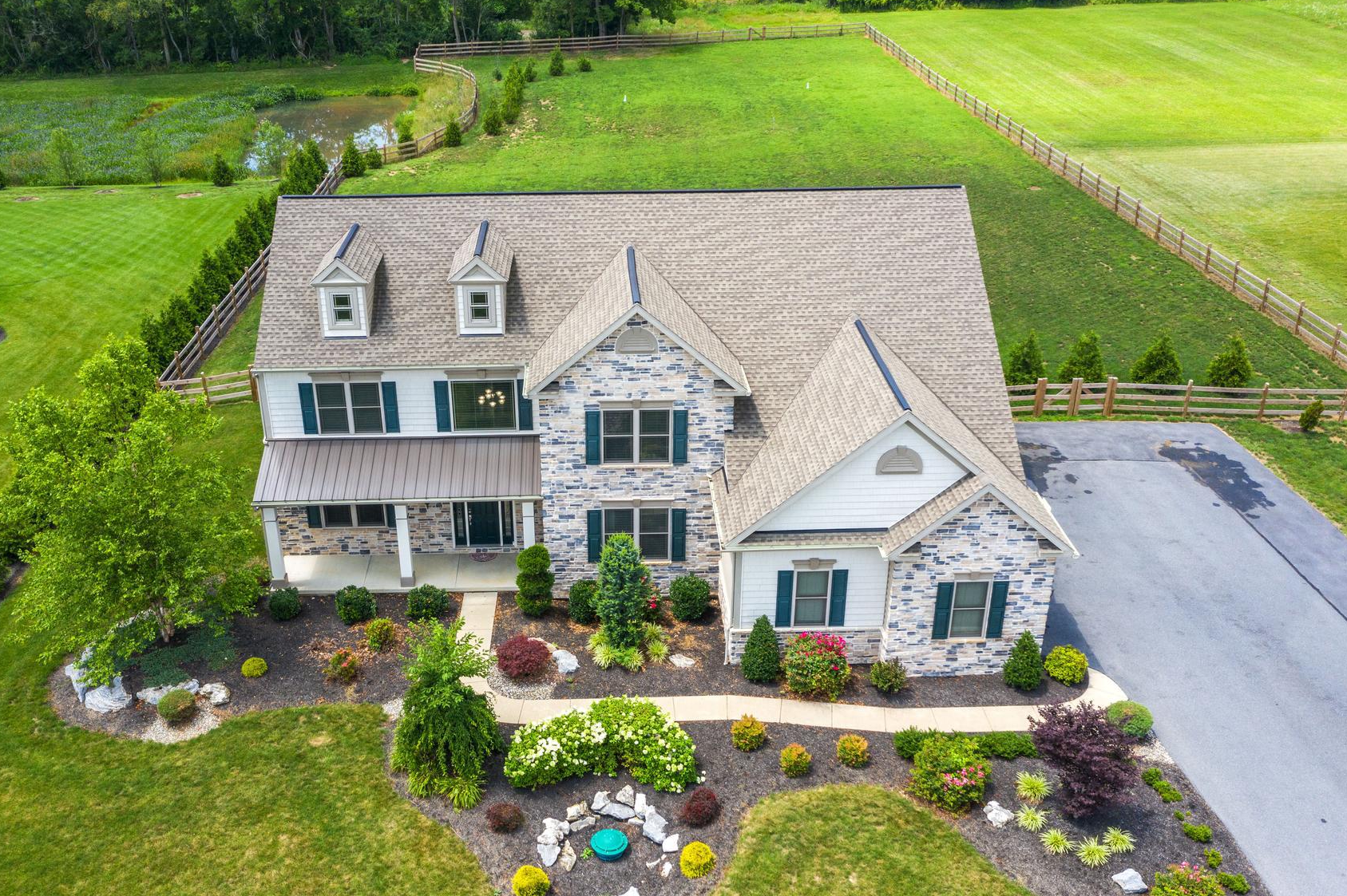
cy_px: 483
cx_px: 609
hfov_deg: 55.7
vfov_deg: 38.8
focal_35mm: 34
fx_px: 1271
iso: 100
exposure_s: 1/320
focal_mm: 10.26
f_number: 5
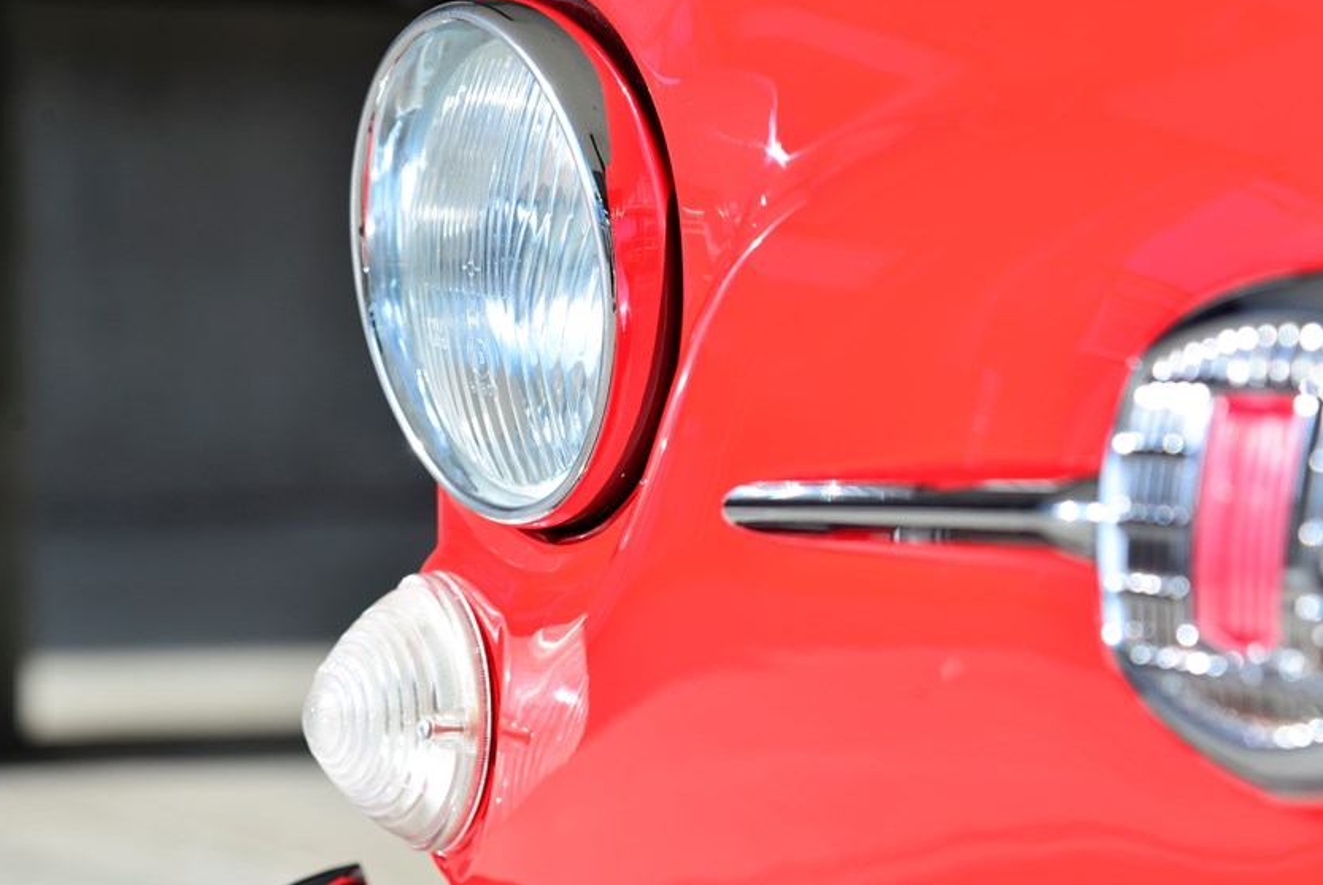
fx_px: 5076
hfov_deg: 14.8
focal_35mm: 138
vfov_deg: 10.0
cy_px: 478
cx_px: 716
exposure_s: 1/160
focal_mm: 120
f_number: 6.3
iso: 100
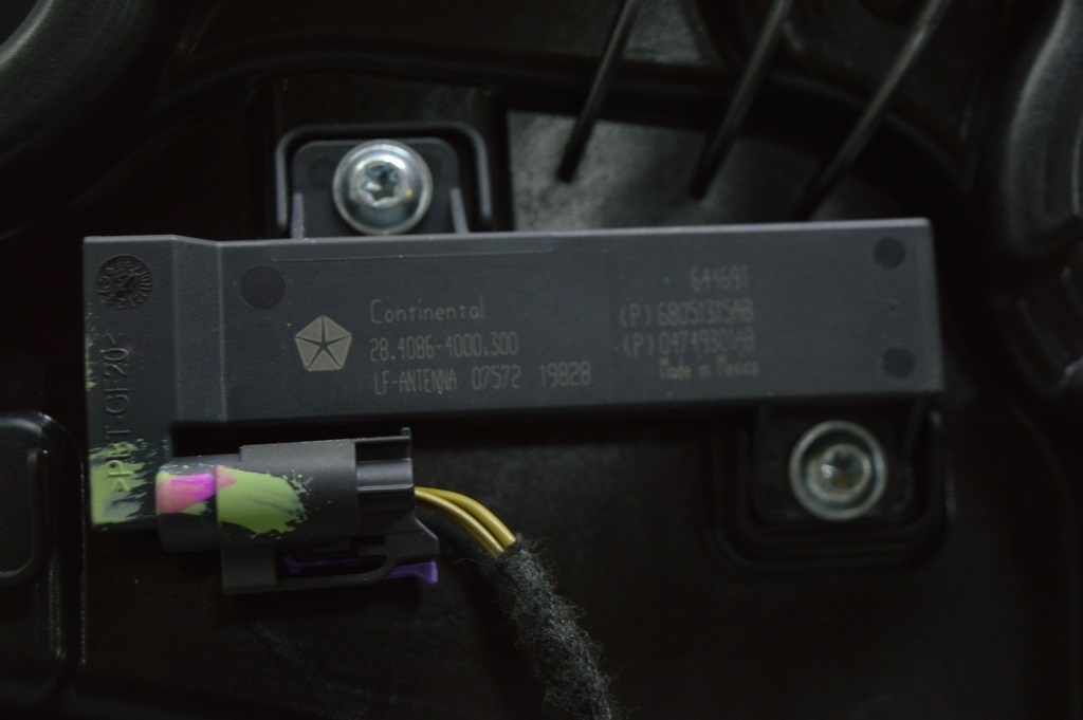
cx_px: 542
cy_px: 360
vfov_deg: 22.6
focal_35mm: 60
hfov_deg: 33.4
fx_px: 1804
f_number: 5
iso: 400
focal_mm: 40
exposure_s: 1/40
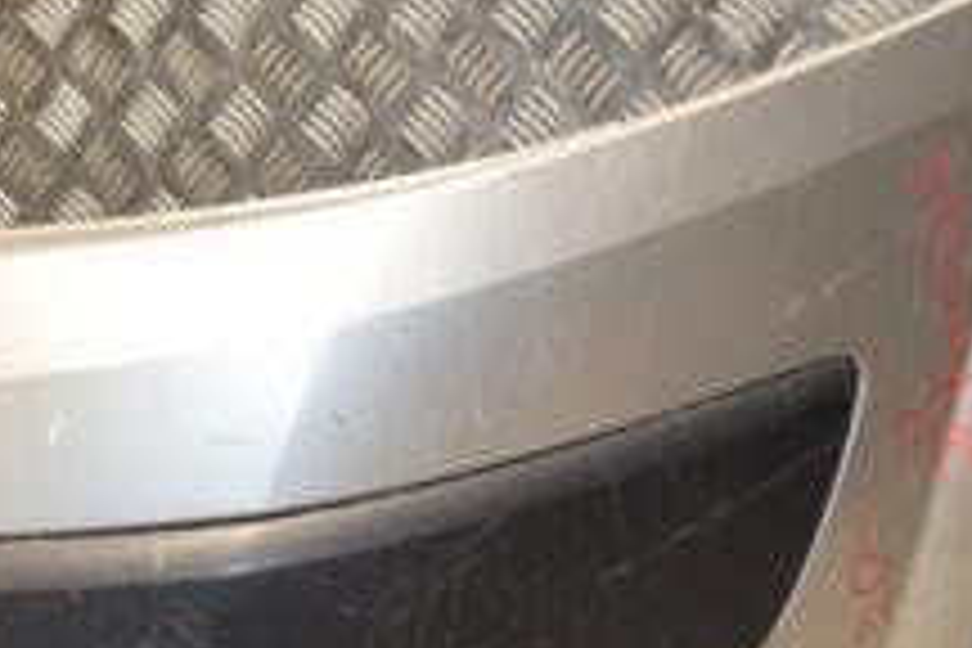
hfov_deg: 23.2
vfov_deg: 15.6
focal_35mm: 87
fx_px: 2359
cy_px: 374
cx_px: 356
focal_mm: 21
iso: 800
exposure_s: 1/200
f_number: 5.6
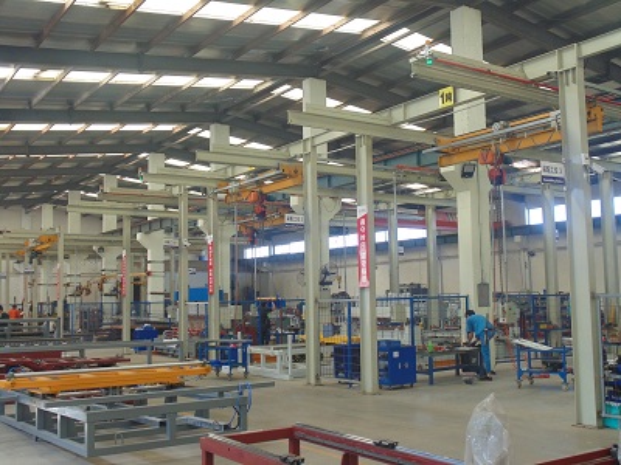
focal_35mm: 41
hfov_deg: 45.8
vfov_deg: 35.1
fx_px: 736
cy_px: 232
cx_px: 310
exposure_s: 1/30
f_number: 3.6
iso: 100
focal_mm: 7.4
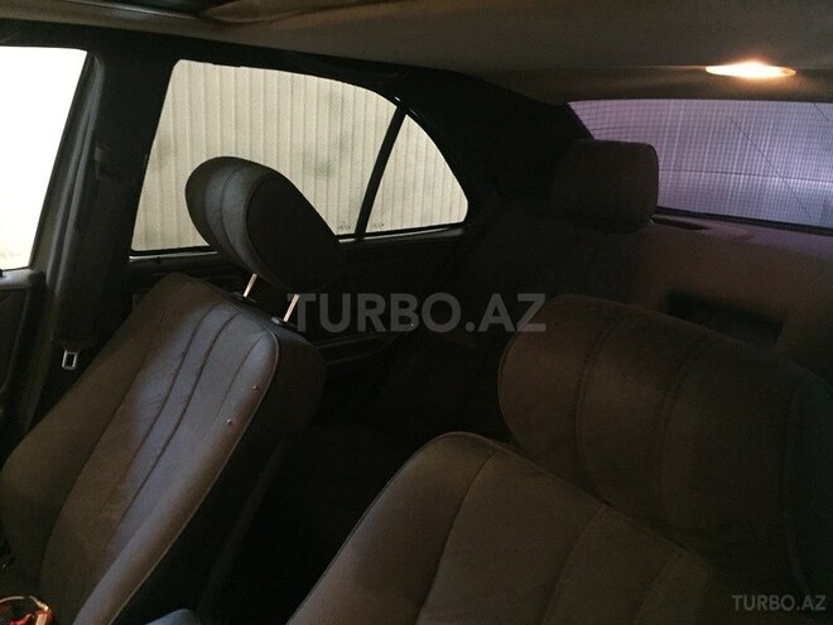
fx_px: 698
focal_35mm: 29
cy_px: 312
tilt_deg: -16.6
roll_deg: -4.3
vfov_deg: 48.2
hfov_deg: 61.7
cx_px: 416
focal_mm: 4.15
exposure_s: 1/17
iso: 400
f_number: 2.2
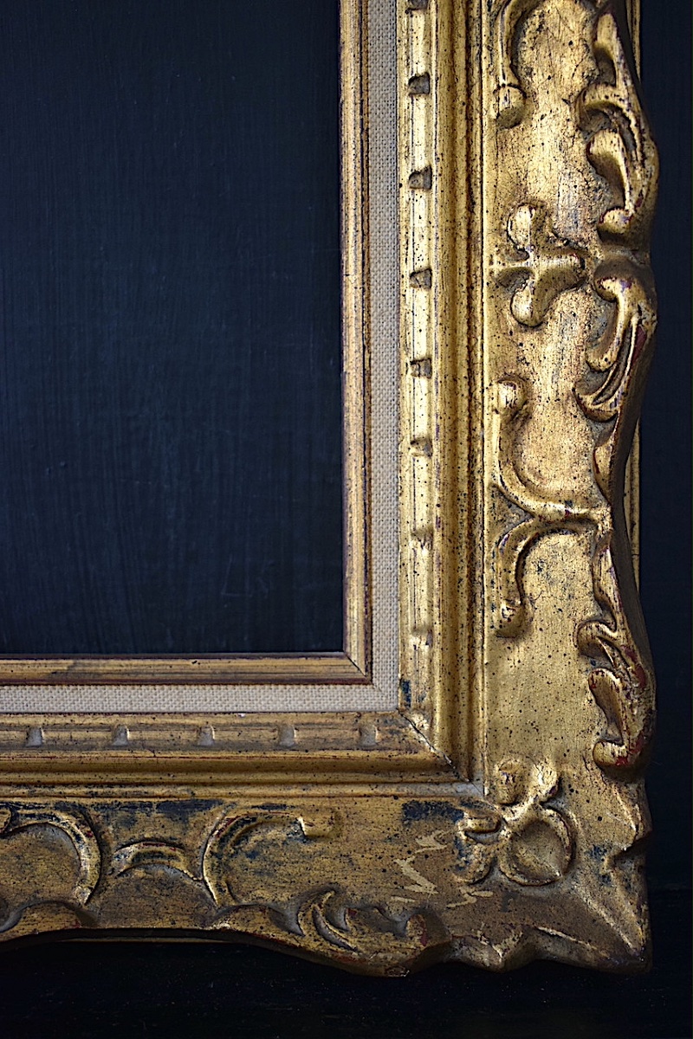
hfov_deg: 29.9
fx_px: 1299
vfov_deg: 43.6
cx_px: 346
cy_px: 520
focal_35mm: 45
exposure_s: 1/60
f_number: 4.2
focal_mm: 30
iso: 900
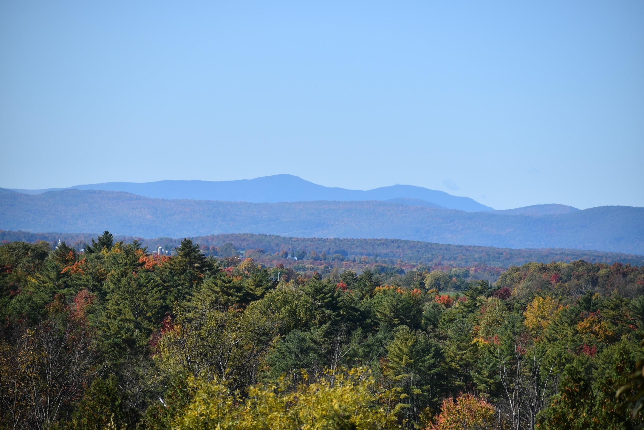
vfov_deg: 5.4
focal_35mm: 255
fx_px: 4565
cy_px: 215
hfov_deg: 8.1
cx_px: 322
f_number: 6.3
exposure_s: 1/1250
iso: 200
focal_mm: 170
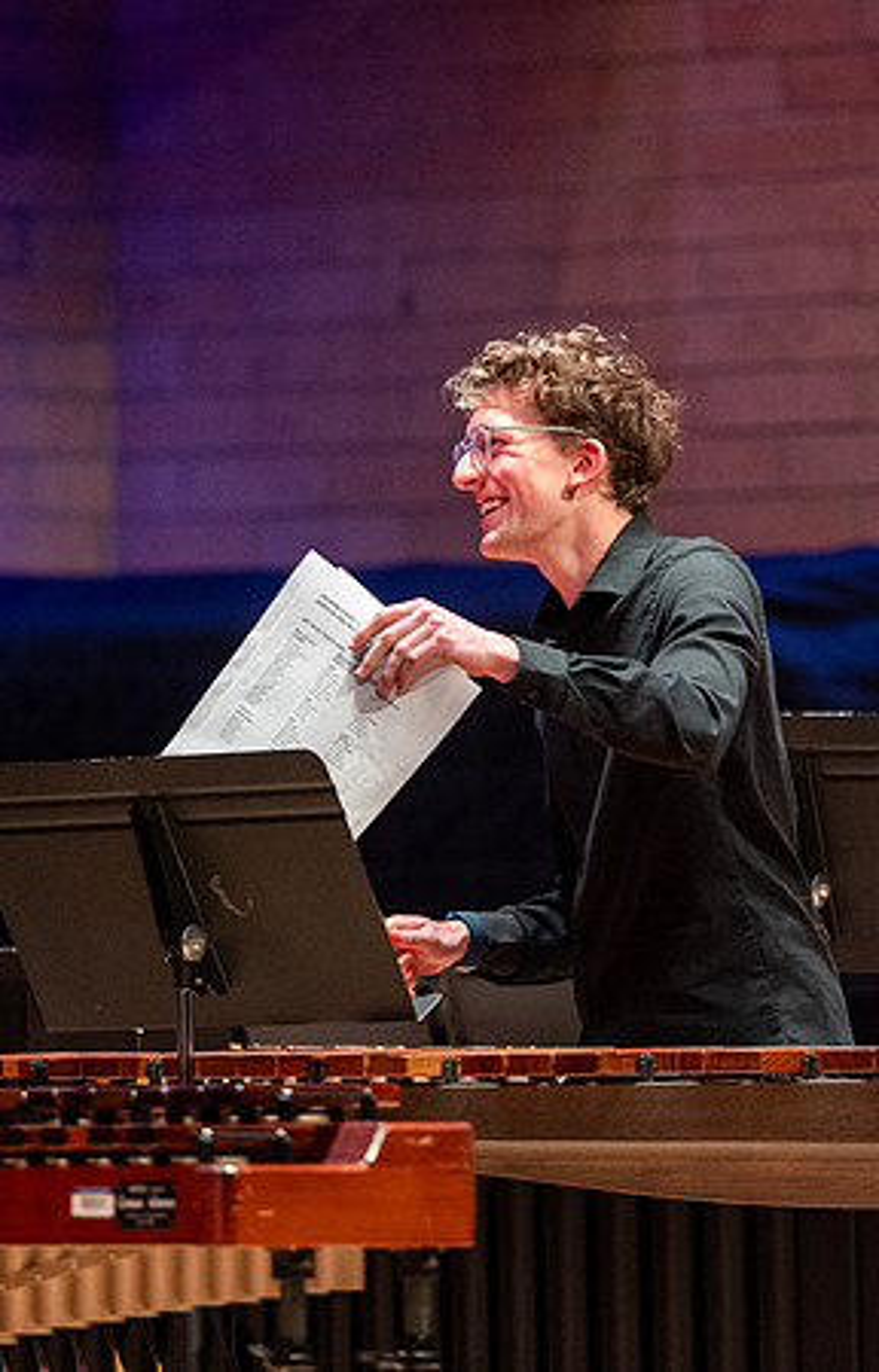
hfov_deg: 3.5
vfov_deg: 5.4
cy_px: 498
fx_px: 14582
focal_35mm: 387
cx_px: 532
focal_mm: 200
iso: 3200
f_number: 2.8
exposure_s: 1/320
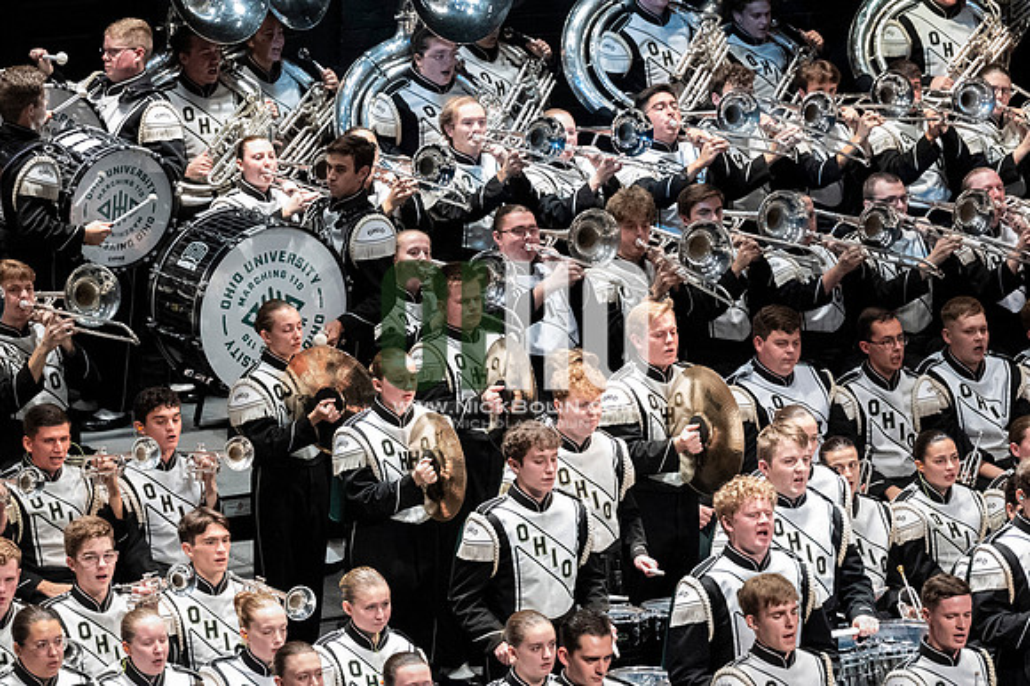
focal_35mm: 232
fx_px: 6634
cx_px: 515
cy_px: 343
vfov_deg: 5.9
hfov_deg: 8.9
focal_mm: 155
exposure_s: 1/500
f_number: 4
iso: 5000
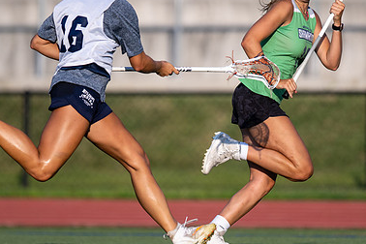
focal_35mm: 968
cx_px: 217
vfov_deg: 1.4
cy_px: 143
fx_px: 9841
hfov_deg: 2.1
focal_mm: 400
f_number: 2.8
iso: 100
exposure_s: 1/2000
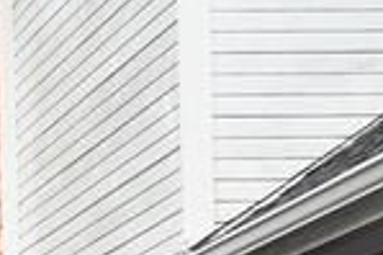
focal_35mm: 186
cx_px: -745
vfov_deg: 6.8
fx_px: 1977
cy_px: 726
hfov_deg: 9.1
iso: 360
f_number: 5
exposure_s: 1/200
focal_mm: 18
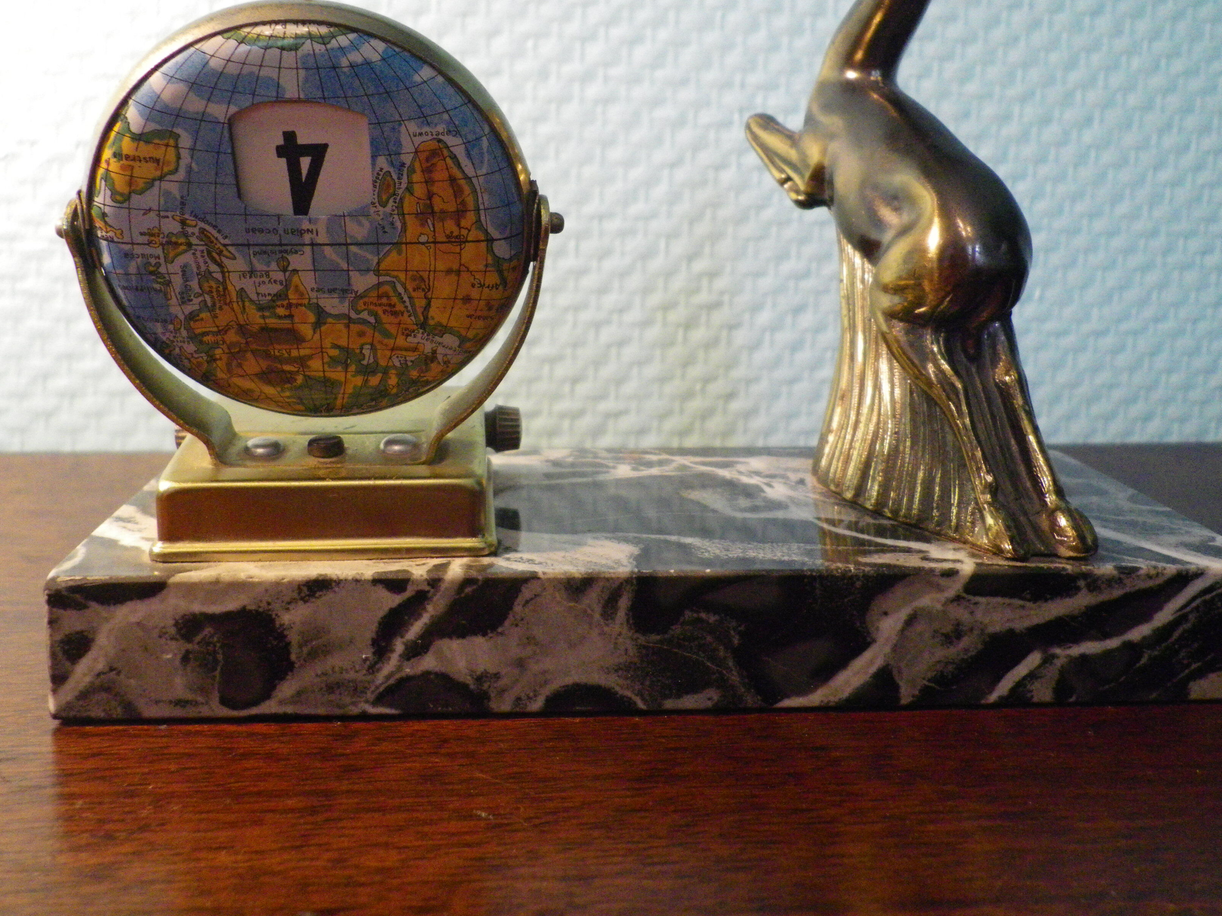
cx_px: 629
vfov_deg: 40.6
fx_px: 1236
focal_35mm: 35
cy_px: 386
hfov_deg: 52.6
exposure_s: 1/60
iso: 500
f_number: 2.6
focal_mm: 4.9
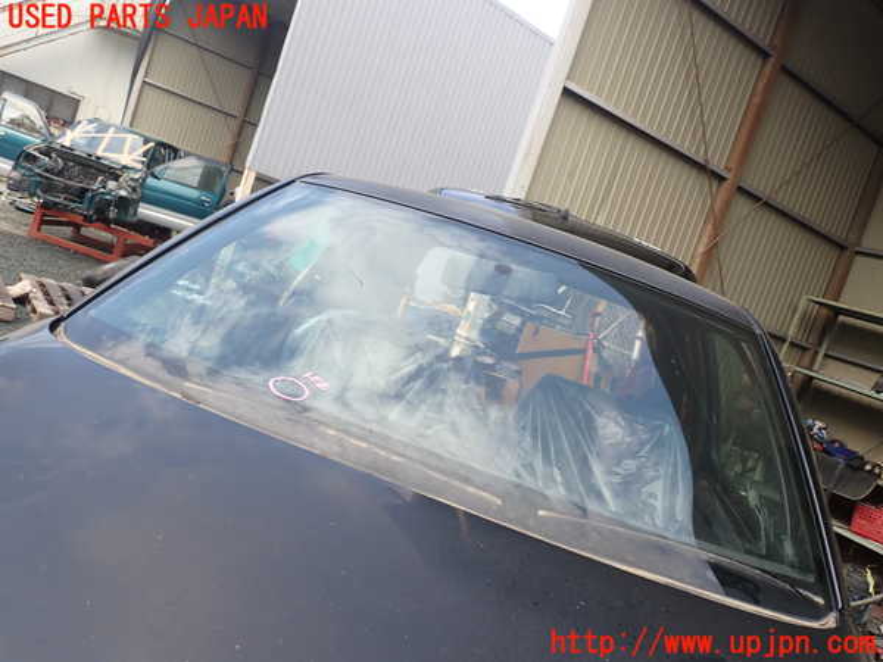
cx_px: 442
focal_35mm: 30
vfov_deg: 46.8
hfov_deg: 60.0
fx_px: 765
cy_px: 331
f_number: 3.2
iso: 100
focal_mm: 5.4
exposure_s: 1/320
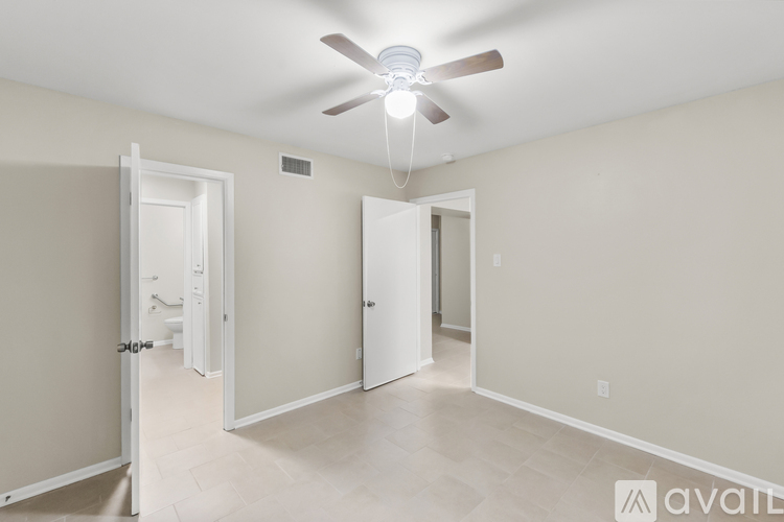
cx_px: 392
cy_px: 261
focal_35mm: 15
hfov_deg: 100.4
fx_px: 327
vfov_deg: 77.3
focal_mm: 10
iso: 1600
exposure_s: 1/20
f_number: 10
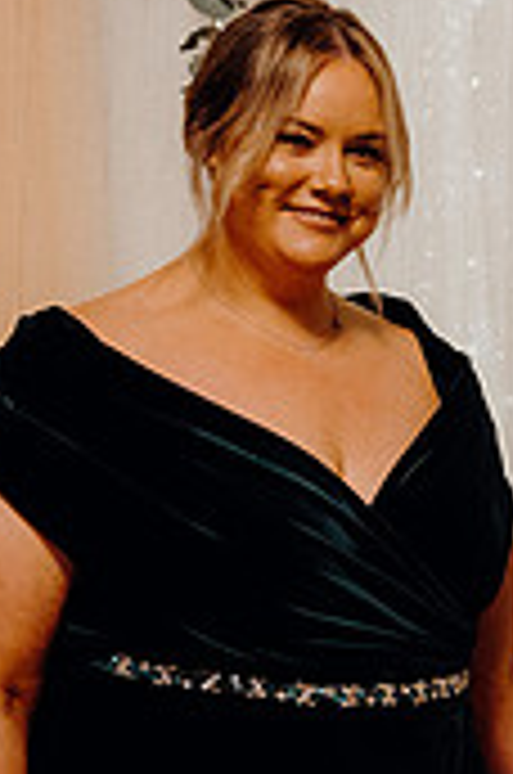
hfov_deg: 9.1
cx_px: 1017
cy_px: 691
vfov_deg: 14.3
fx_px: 3047
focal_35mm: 142
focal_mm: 42
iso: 2500
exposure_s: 1/160
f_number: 3.5
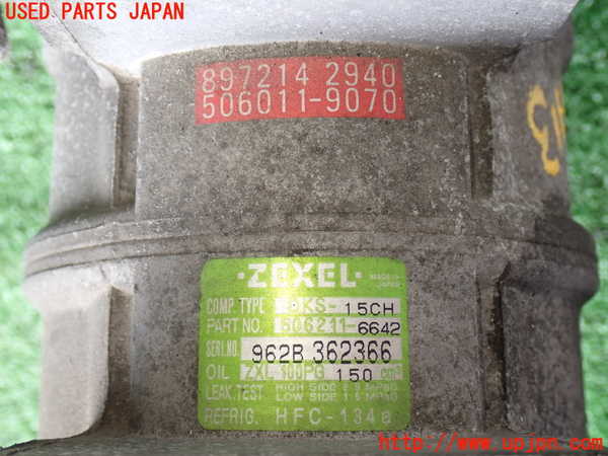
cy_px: 228
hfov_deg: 42.9
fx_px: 773
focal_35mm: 44
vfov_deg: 32.9
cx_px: 304
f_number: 2.9
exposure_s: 1/80
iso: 200
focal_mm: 7.84
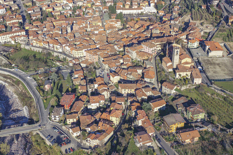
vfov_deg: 29.9
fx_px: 291
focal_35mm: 45
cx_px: 116
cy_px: 78
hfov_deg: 43.6
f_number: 5.6
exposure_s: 1/2000
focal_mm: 45
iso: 400
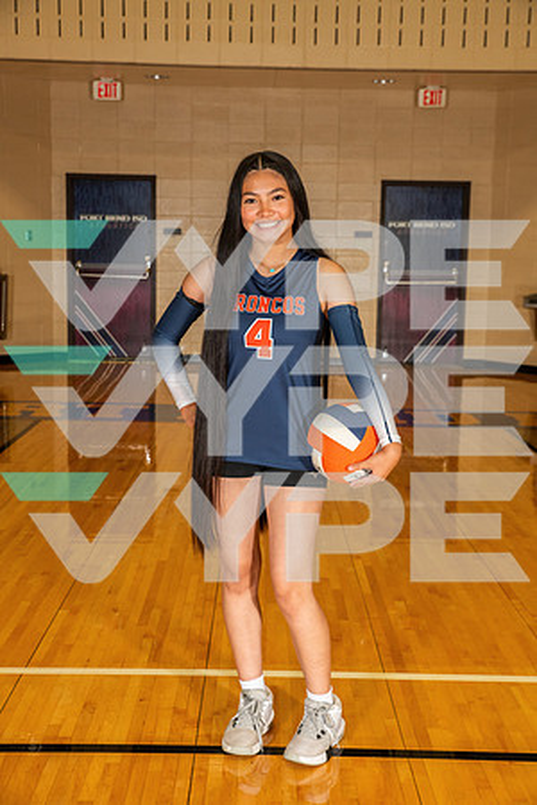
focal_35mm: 52
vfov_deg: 38.2
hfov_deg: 26.0
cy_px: 402
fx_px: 1163
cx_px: 268
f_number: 7.1
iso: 1000
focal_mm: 52
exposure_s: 1/250
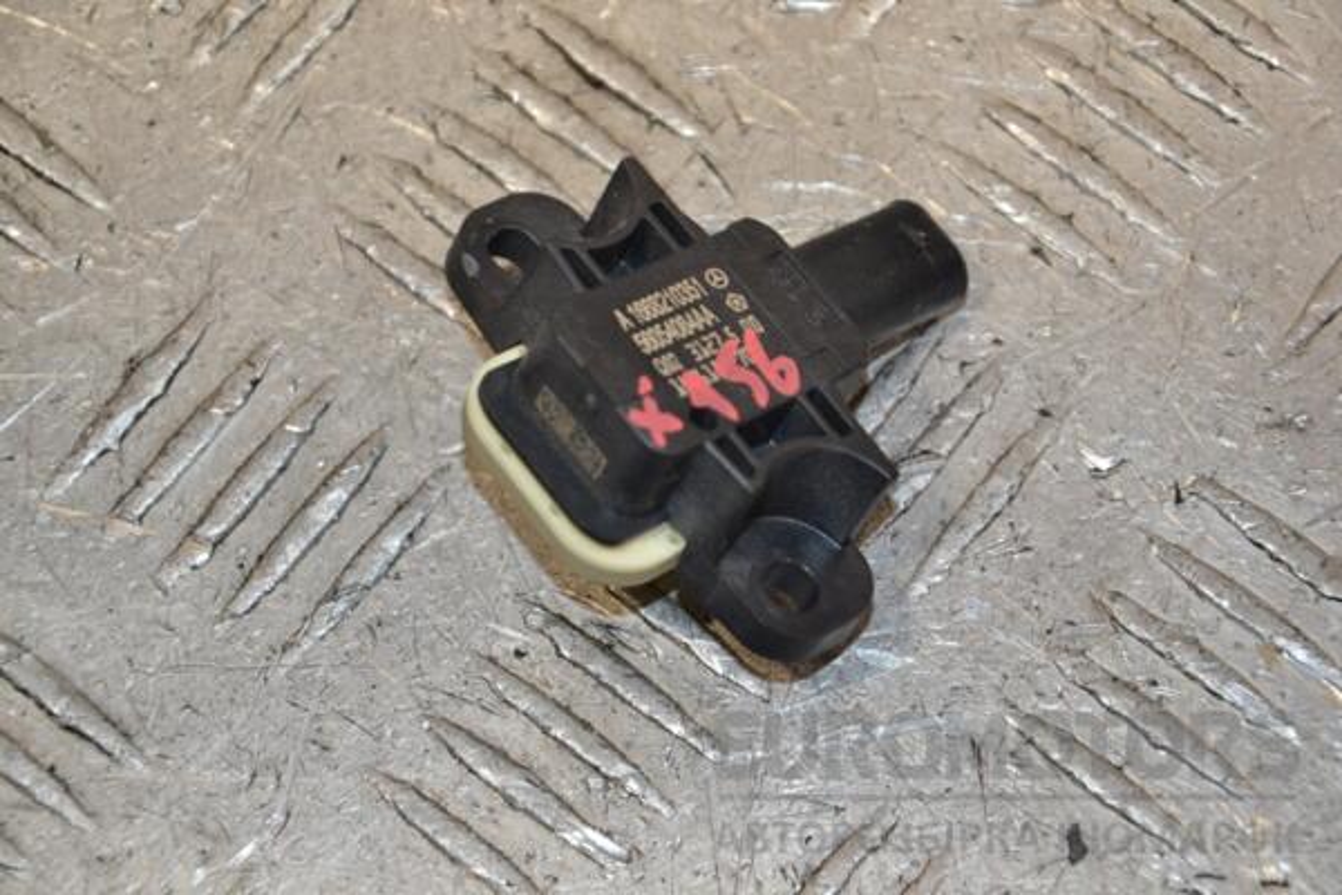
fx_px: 5144
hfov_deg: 14.9
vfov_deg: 9.9
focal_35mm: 138
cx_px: 671
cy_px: 448
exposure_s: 1/200
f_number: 6.3
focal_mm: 92
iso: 800
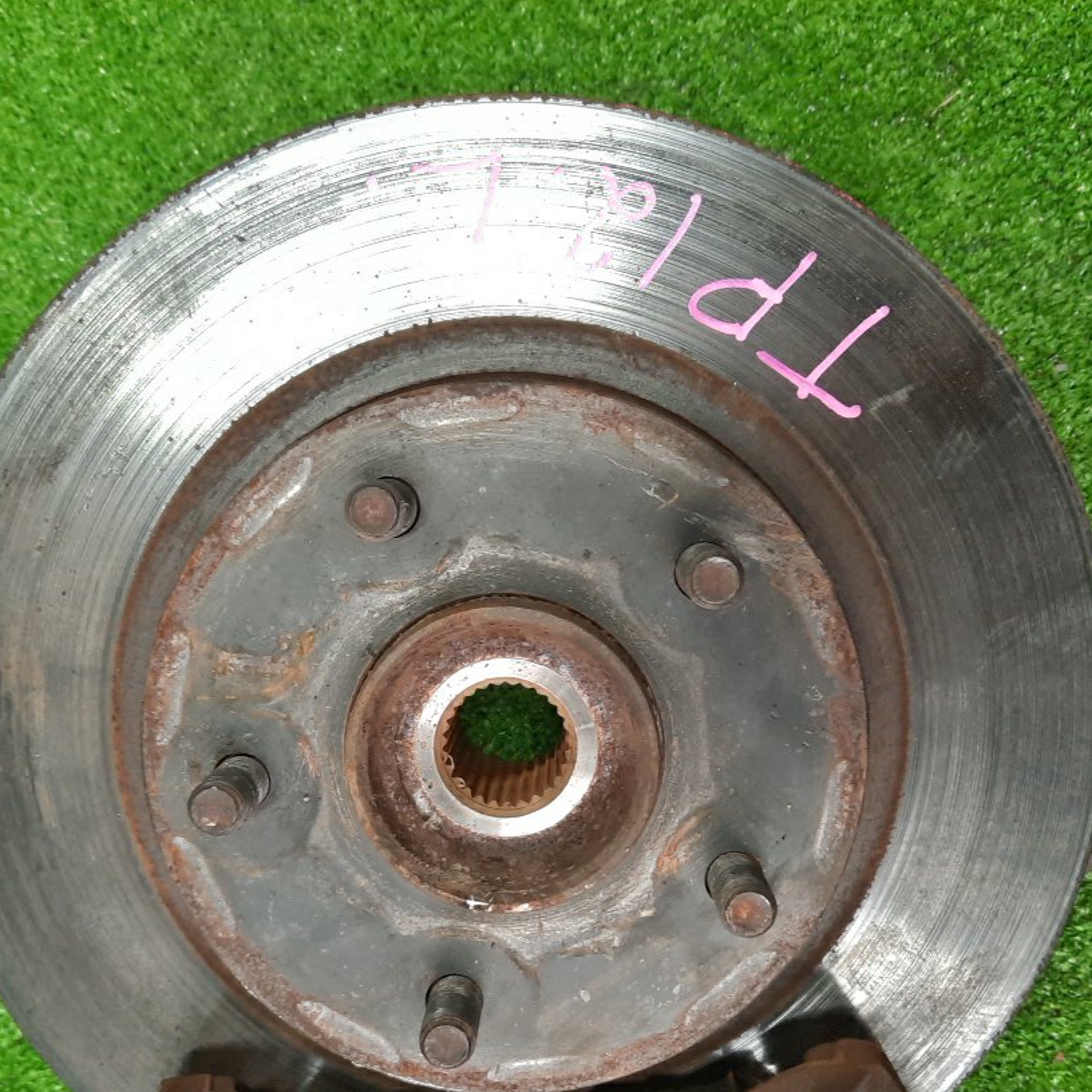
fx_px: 1392
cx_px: 529
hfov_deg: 42.8
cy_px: 717
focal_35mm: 39
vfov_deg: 42.3
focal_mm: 4.6
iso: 235
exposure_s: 1/50
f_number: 2
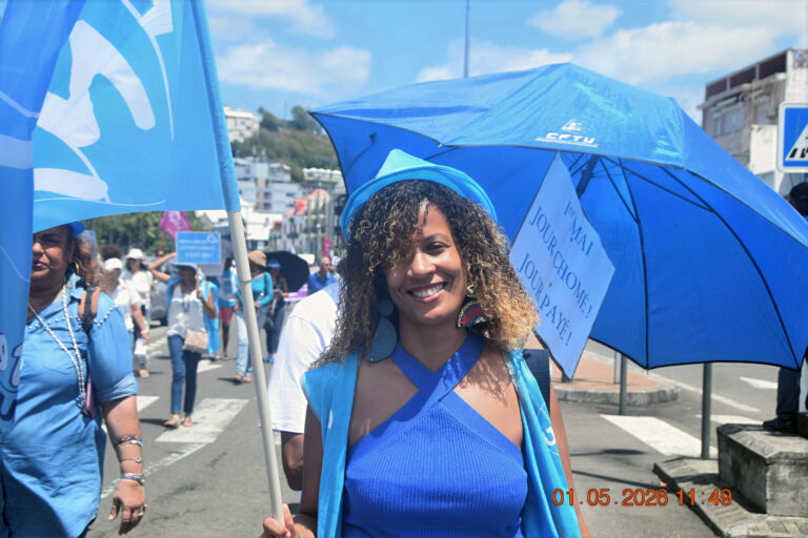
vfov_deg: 21.6
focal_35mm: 63
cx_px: 404
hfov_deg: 31.9
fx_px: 1414
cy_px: 269
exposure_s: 1/320
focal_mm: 42
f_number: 9
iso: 200
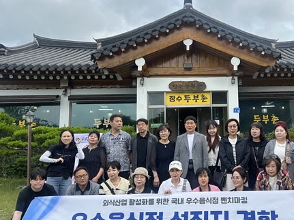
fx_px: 331
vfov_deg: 36.7
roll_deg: +1.8
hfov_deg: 46.7
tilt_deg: +8.2
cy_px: 96
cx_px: 207
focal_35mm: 39
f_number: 1.78
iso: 80
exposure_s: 1/2809
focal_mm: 6.86
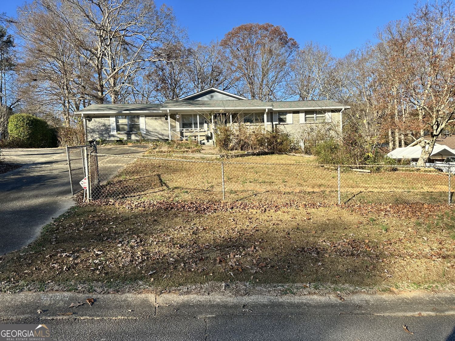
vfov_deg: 56.8
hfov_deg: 71.6
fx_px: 315
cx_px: 228
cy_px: 170
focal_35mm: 24
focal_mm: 6.86
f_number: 1.78
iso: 80
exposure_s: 1/2299
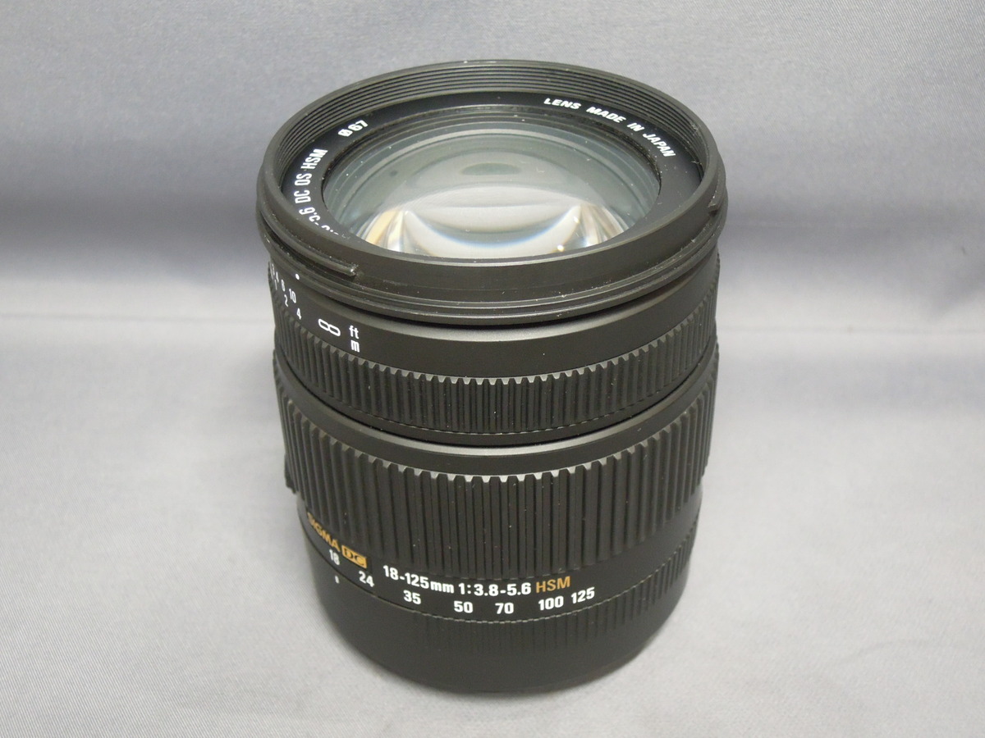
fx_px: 1423
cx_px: 492
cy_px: 369
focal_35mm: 50
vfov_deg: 29.1
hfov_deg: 38.2
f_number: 3.3
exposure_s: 1/50
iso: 800
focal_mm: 9
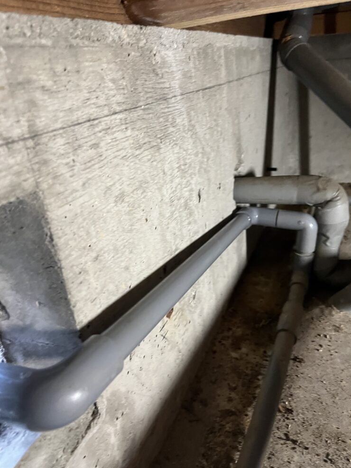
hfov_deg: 51.4
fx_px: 365
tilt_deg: -25.4
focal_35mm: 27
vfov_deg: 65.3
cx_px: 175
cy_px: 234
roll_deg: +9.9
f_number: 1.6
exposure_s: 1/60
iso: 500
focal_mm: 5.1
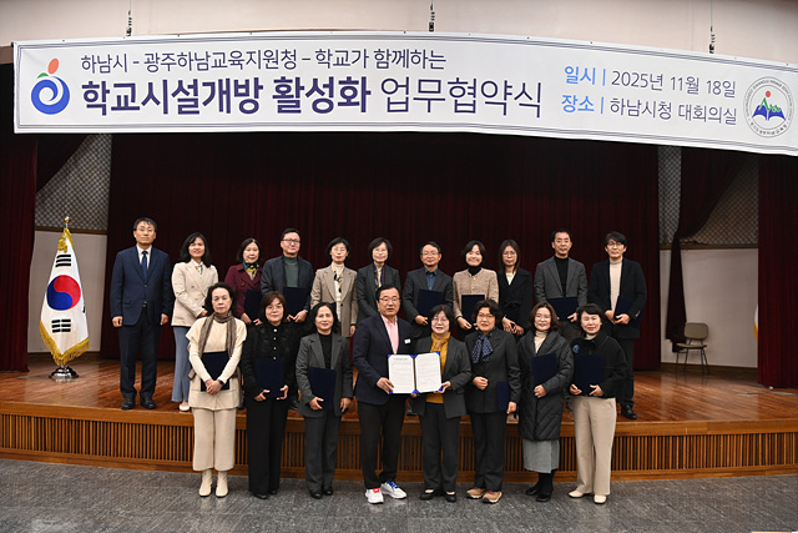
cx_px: 399
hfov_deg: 63.6
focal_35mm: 29
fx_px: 643
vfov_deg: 45.0
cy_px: 266
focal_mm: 29
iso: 800
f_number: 4.5
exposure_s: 1/80
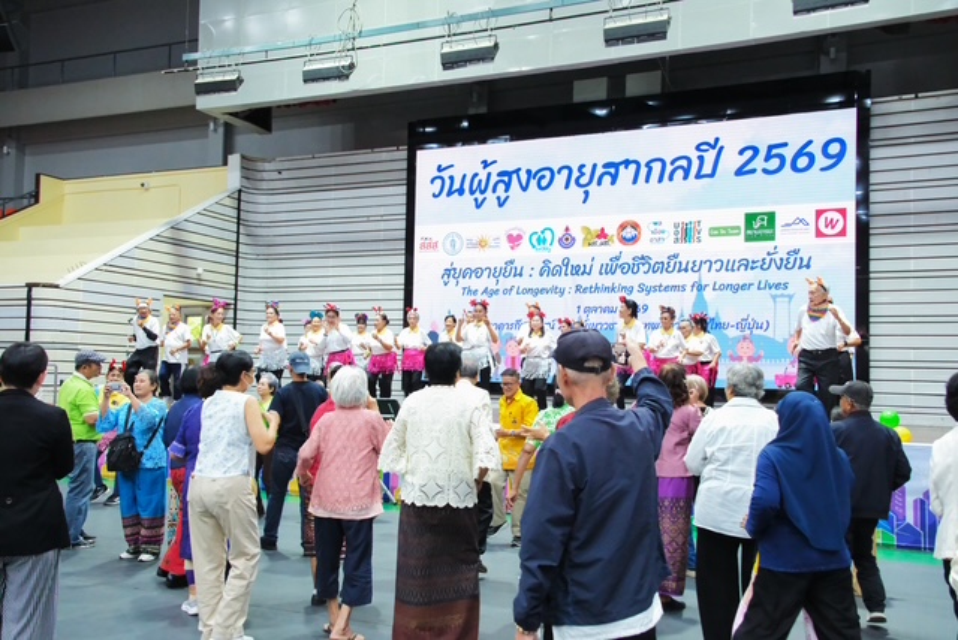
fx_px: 879
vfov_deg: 40.0
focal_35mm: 33
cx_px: 479
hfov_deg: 57.2
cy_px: 320
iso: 10000
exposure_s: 1/250
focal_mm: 22.1
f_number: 7.1
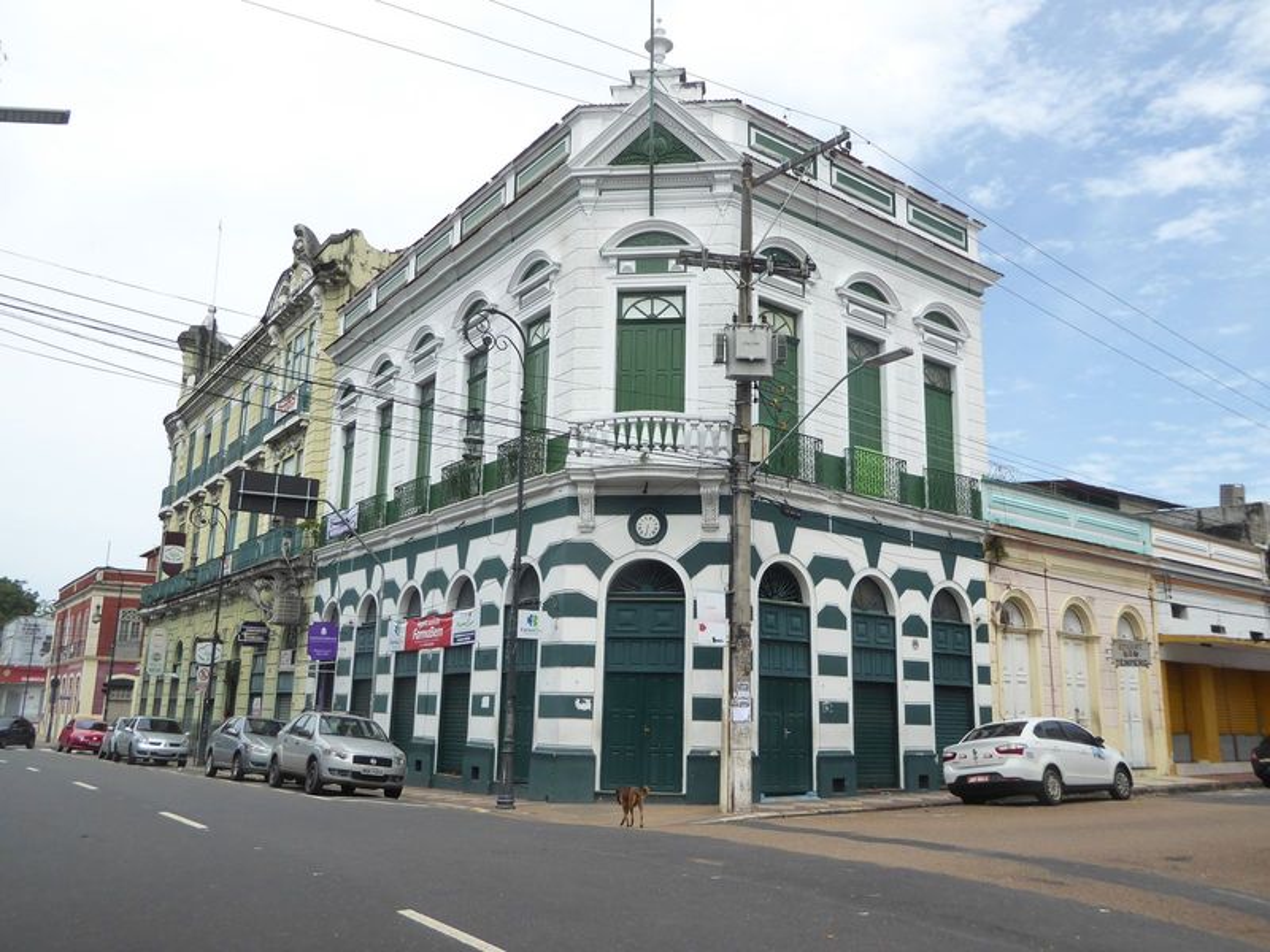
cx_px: 635
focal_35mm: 29
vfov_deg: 48.2
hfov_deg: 61.7
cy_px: 476
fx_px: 1064
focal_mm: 5
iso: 125
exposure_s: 1/640
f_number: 3.5
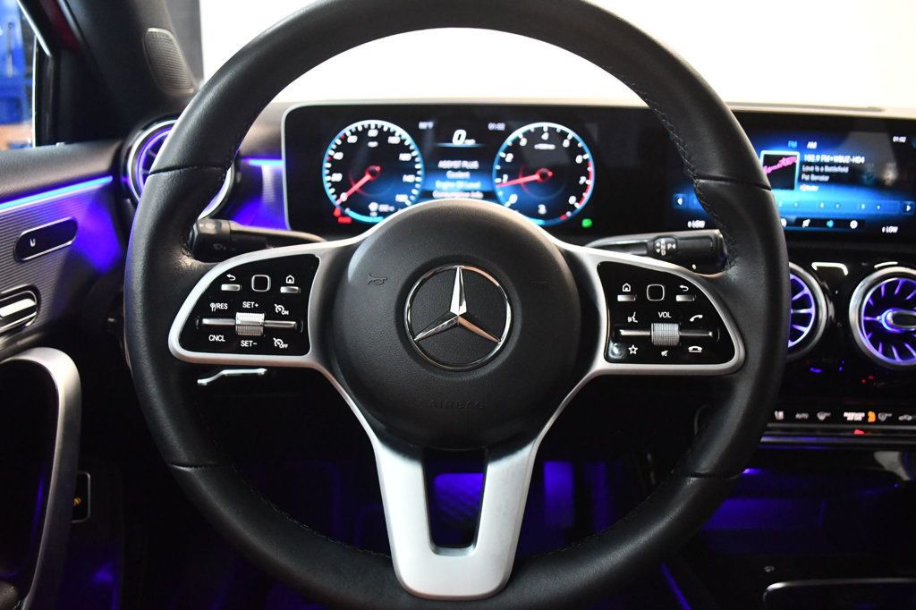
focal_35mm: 27
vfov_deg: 47.9
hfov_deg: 67.4
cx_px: 458
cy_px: 305
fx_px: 687
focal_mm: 18
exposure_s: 1/60
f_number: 3.5
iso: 5600
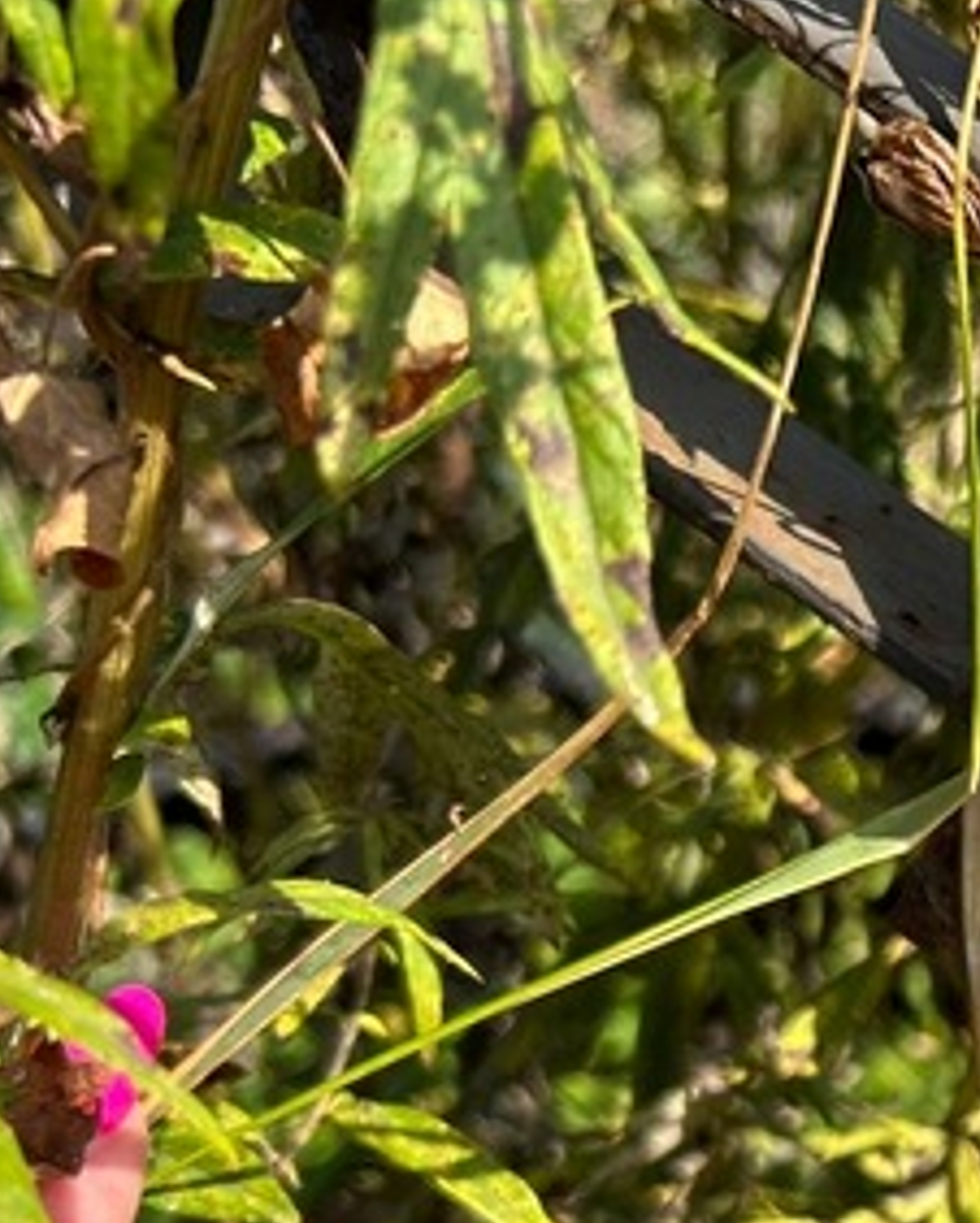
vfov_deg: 25.5
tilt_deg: -27.0
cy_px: 1128
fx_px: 2608
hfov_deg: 18.8
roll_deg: +3.2
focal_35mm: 72
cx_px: 1457
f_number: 1.5
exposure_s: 1/1934
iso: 50
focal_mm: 5.7
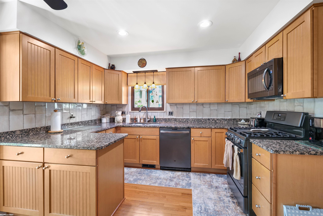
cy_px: 108
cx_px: 162
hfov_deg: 96.7
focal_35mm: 16
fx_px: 144
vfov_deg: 73.7
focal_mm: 16
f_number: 7.1
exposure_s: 1/2.5
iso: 400
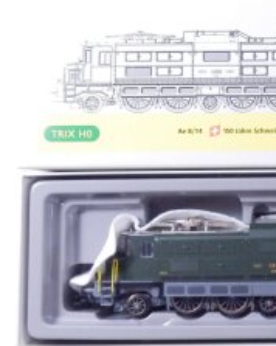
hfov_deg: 13.7
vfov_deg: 18.3
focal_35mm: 105
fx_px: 1074
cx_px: 430
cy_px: 133
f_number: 3.7
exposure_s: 1/160
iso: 640
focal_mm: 7.3
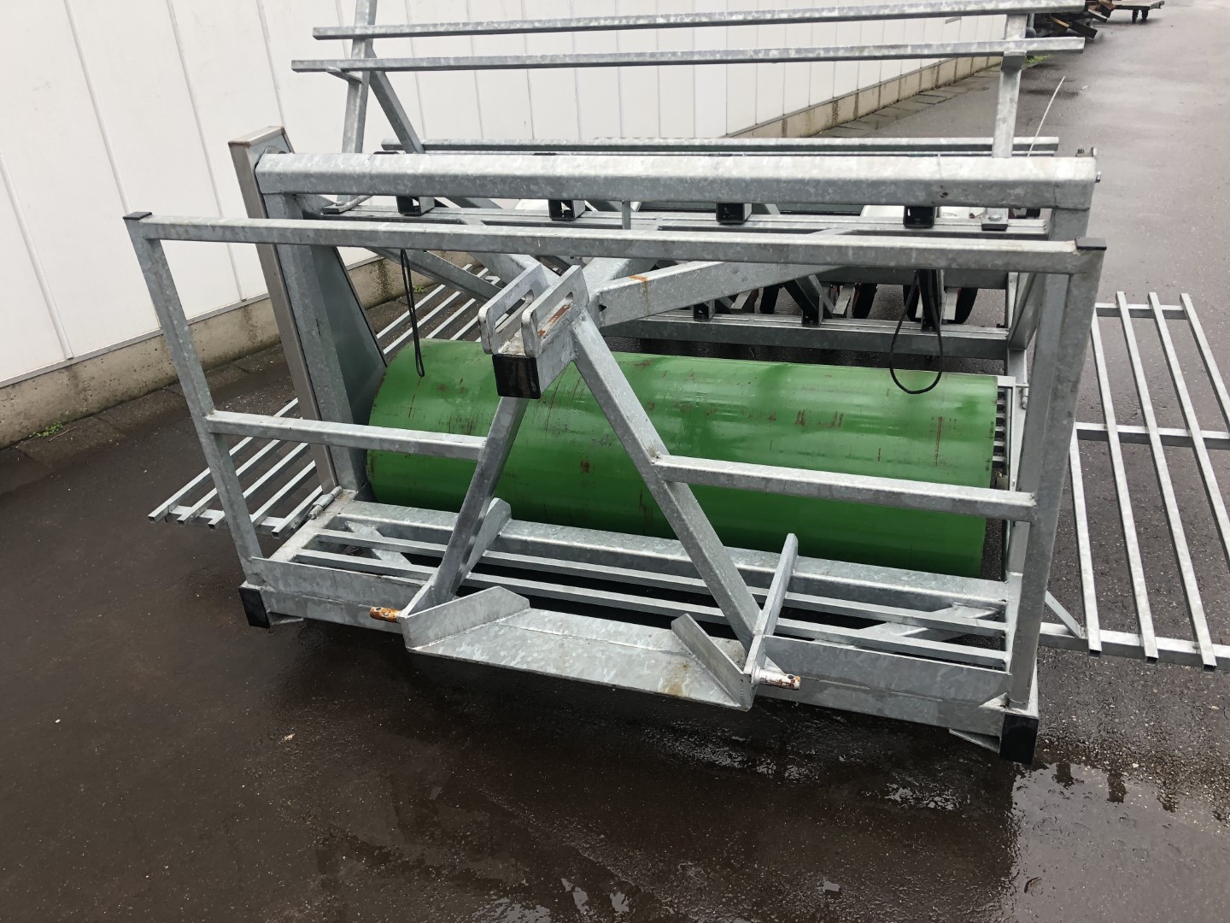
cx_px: 615
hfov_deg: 63.4
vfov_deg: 49.7
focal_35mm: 28
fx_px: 995
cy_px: 462
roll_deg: +3.4
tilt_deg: -27.7
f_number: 1.8
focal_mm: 4
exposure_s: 1/120
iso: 40
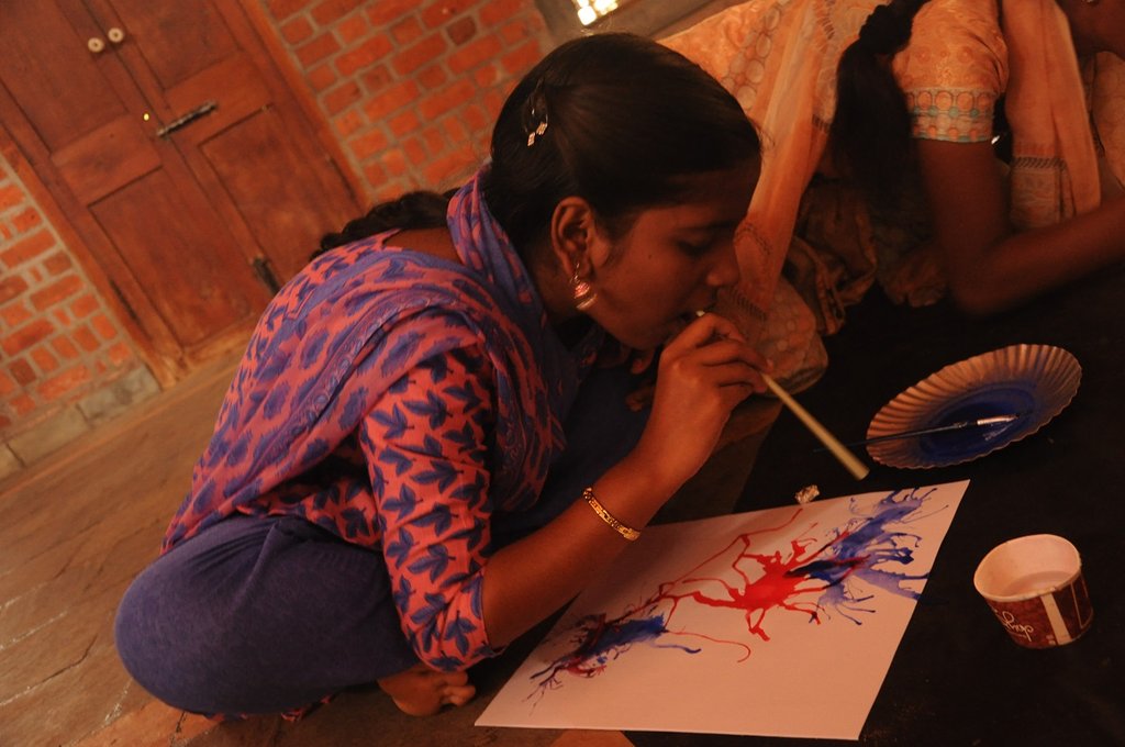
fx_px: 1124
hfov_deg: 53.2
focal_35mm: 36
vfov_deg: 36.8
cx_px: 562
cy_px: 374
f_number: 5
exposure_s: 1/8
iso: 1000
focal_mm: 24
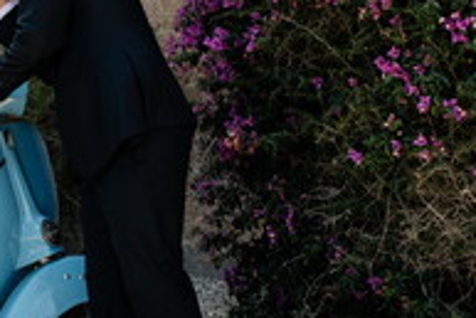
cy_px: 89
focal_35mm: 107
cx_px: 39
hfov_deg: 18.7
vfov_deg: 12.8
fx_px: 1416
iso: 160
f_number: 3.2
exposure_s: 1/1000
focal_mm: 35
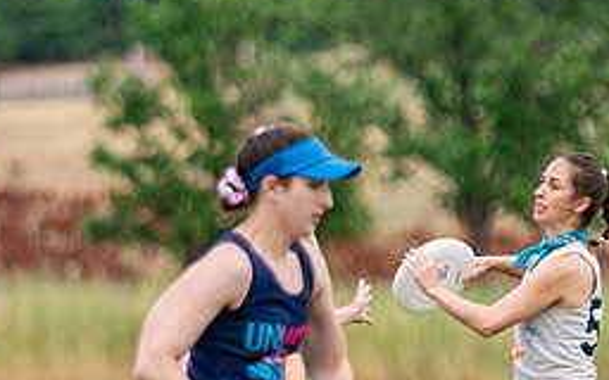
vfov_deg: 1.6
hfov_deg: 2.6
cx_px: 539
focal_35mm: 818
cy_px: 289
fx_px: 13577
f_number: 2.8
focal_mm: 200
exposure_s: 1/3200
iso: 640
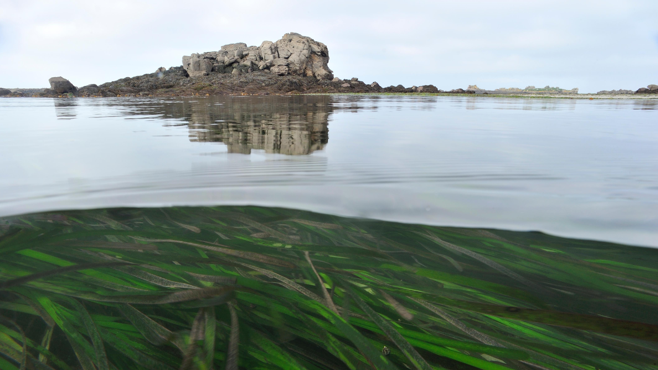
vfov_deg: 53.5
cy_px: 206
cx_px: 328
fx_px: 366
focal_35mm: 21
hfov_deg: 83.8
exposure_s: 1/50
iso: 640
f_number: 22
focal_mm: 20
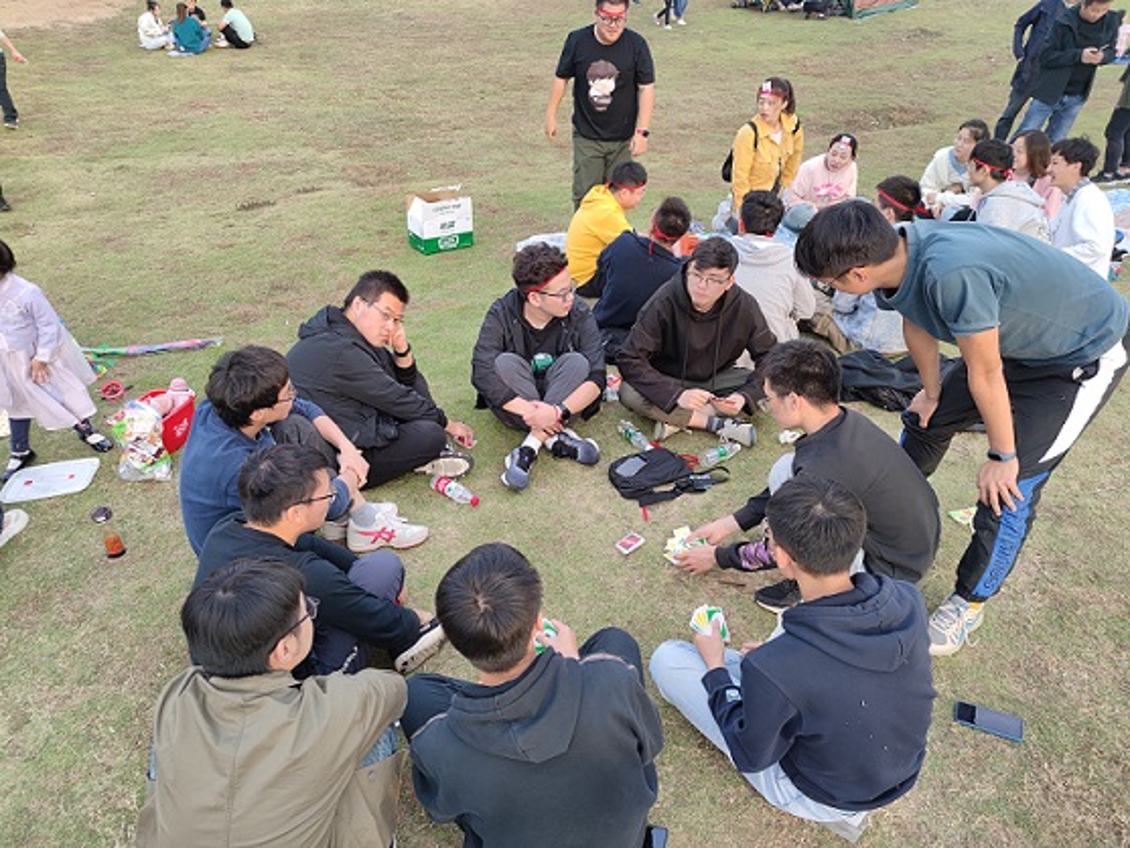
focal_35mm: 24
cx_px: 565
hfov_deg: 71.6
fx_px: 784
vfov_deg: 56.8
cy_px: 424
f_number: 1.69
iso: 50
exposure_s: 1/144
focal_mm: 6.72
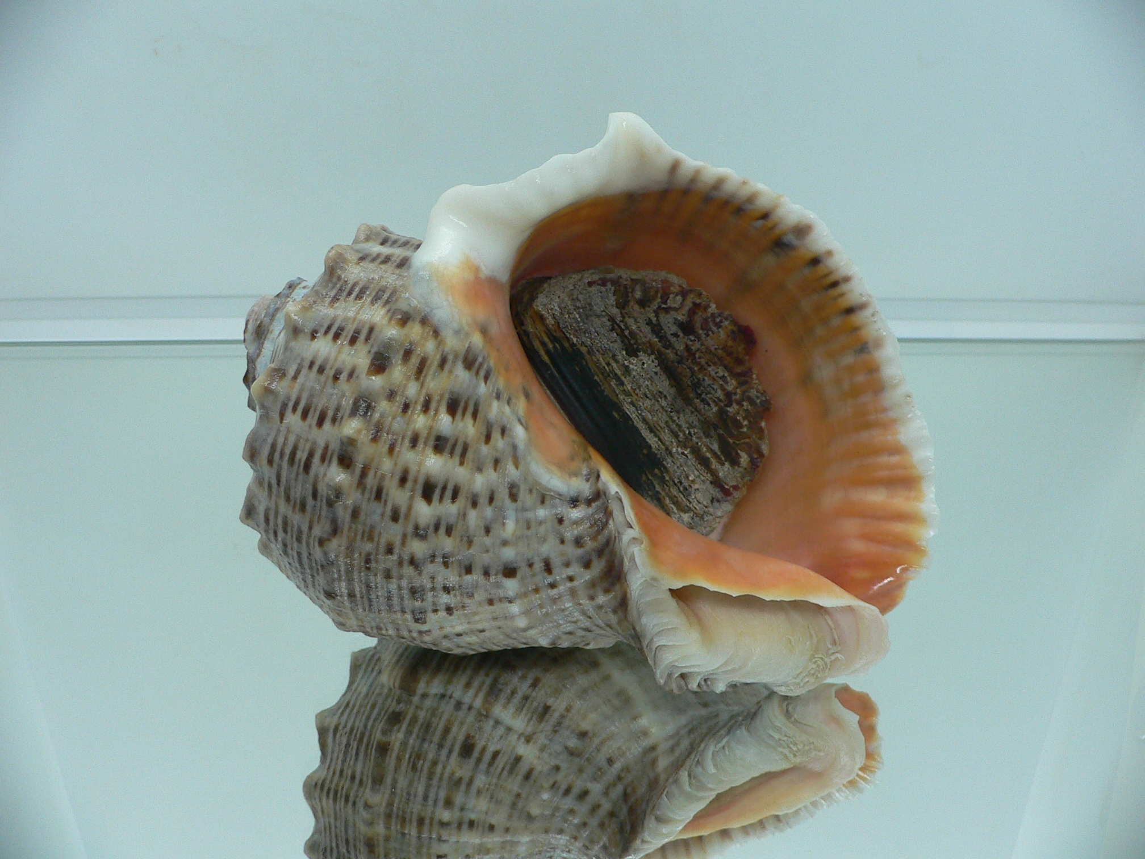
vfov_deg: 40.7
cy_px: 430
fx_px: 1158
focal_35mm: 35
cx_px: 572
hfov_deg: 52.6
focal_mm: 4.6
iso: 100
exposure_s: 1/60
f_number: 2.8
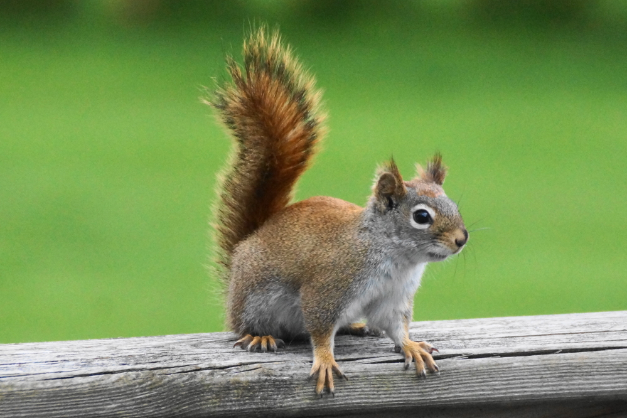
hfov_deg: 5.5
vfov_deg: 3.7
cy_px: 209
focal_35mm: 375
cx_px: 314
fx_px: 6531
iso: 1600
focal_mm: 250
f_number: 6.3
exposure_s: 1/200
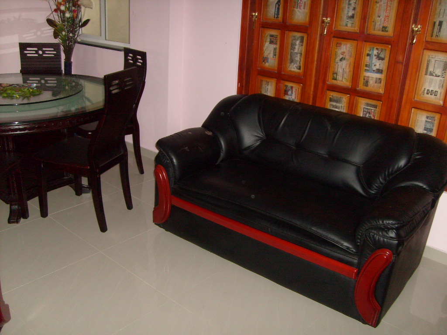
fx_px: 452
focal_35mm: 35
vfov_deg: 40.7
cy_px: 168
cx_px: 224
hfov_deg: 52.6
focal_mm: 5.8
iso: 100
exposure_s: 1/45
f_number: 2.8
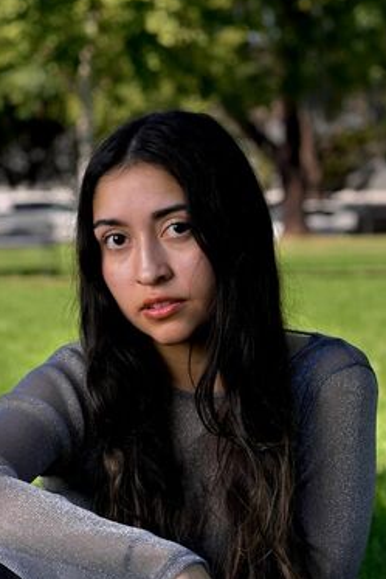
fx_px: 2314
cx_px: 146
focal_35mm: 144
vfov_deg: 14.2
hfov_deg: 9.5
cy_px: 467
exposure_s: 1/200
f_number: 6.3
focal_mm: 85
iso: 64
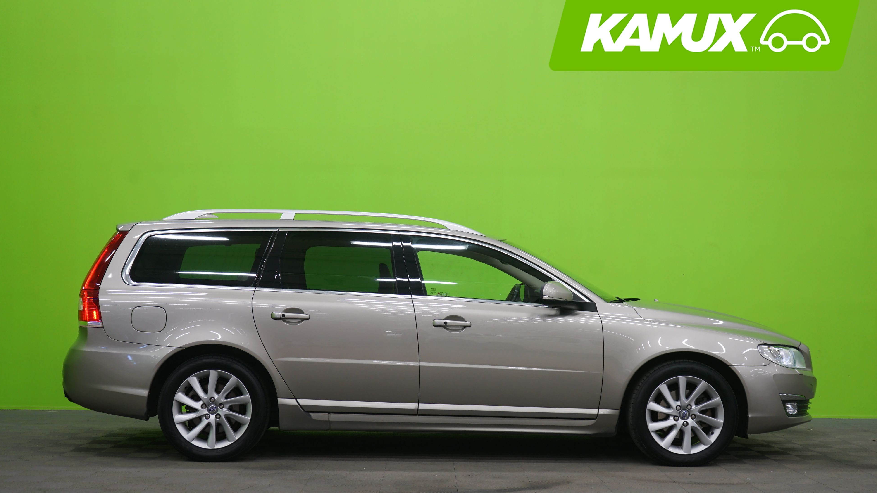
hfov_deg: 41.3
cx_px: 437
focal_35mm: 50
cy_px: 263
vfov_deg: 23.9
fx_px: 1163
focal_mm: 47
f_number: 5
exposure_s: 1/10
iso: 400
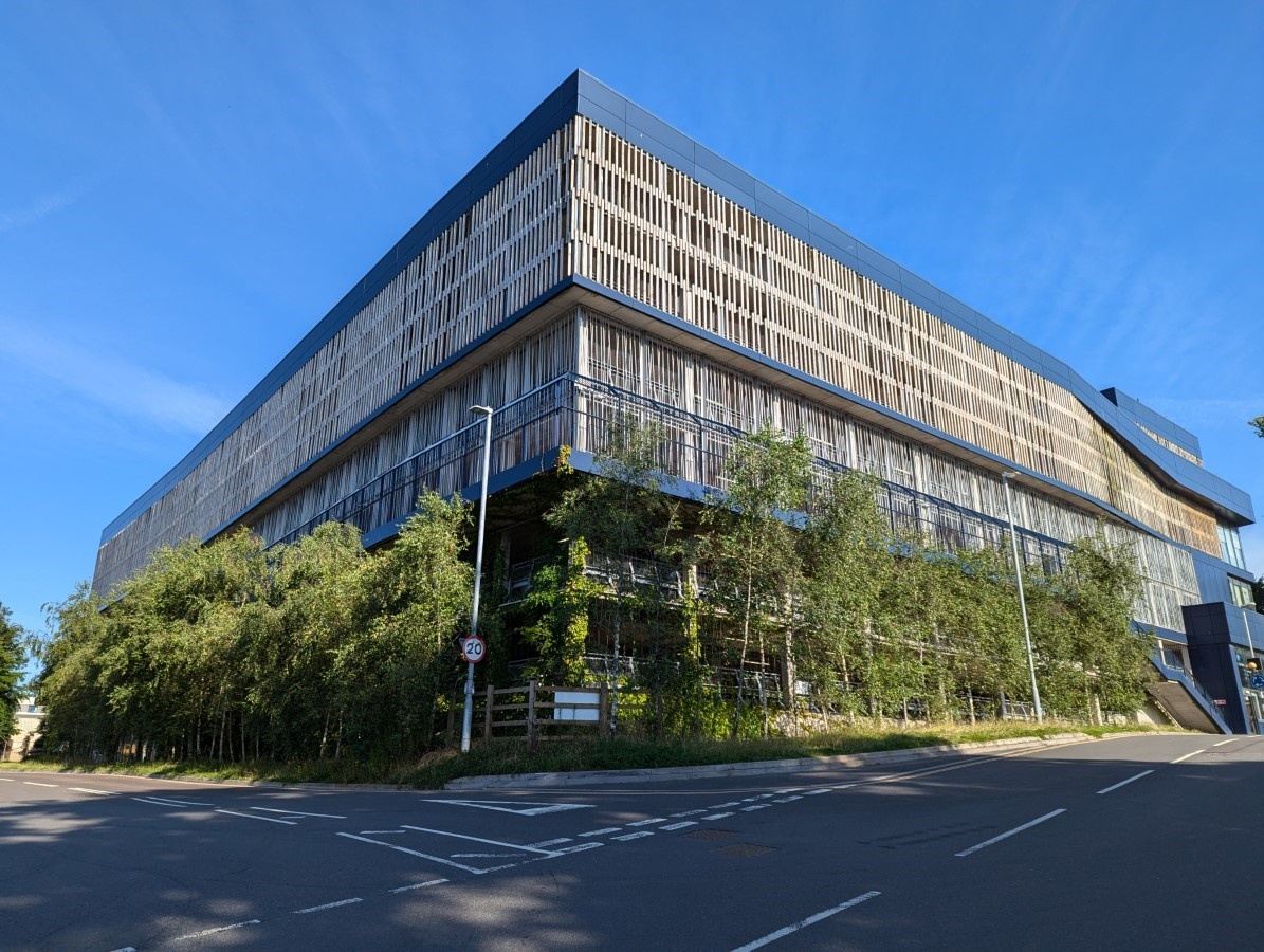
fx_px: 878
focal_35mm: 24
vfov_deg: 56.9
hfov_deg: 71.5
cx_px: 632
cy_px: 476
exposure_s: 1/1300
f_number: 1.85
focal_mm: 6.81
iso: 46
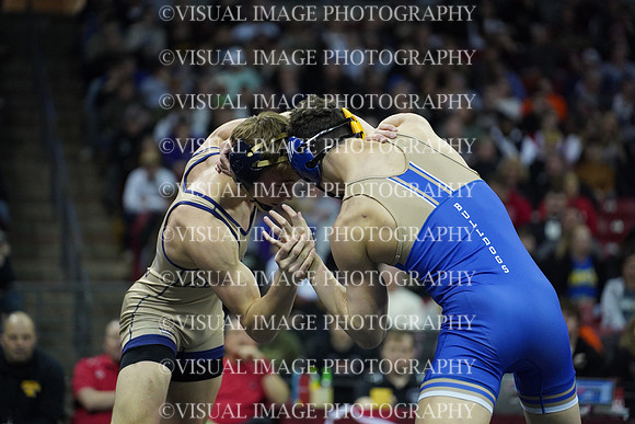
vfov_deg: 9.2
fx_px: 2646
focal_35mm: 150
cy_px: 212
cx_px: 318
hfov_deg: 13.7
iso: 6400
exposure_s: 1/1250
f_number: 2.8
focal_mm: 150
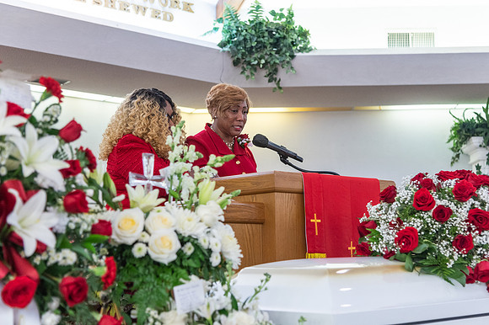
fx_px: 840
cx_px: 250
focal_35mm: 62
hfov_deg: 32.5
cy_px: 162
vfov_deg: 21.9
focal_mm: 55
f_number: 4
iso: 1600
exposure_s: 1/100
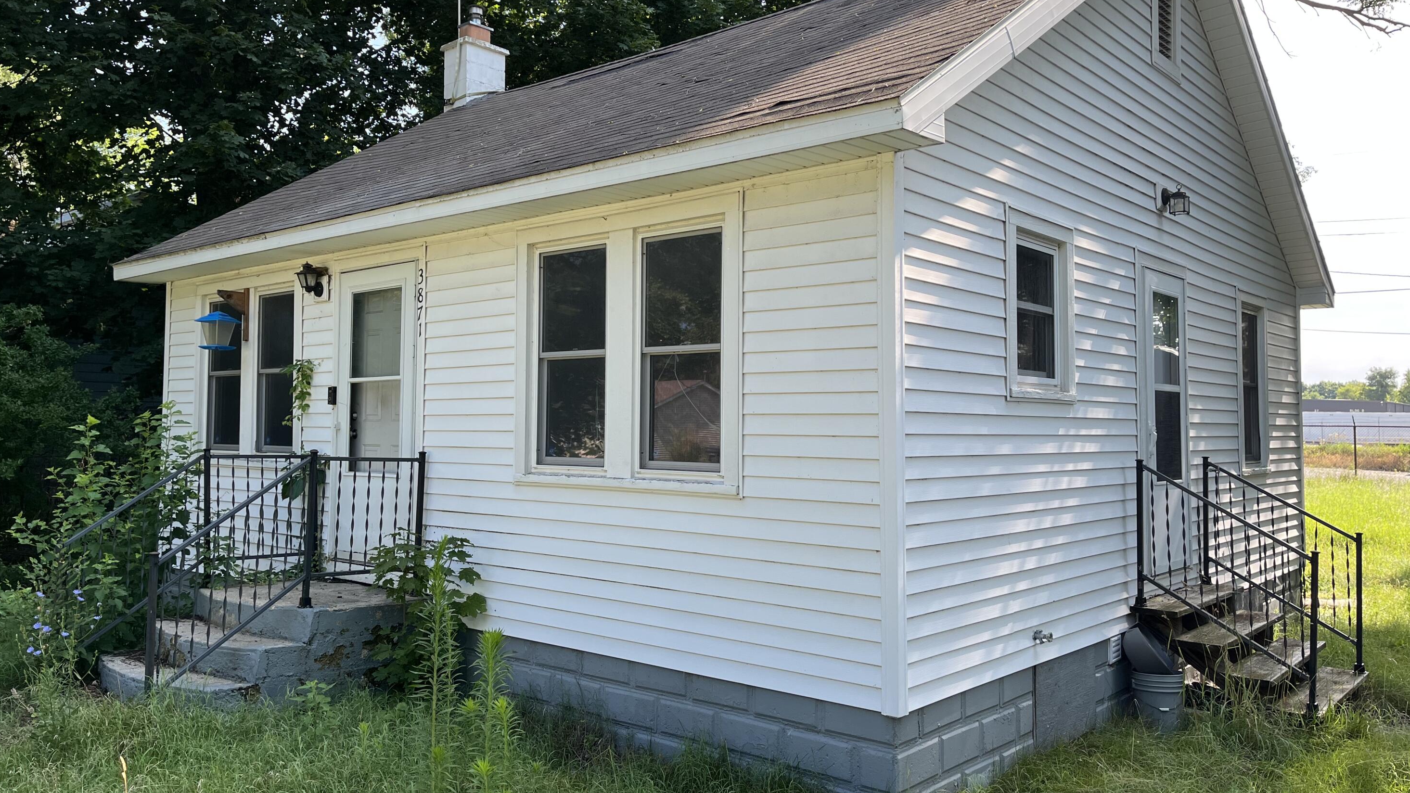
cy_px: 360
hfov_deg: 66.1
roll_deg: -0.1
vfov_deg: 40.1
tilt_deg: +3.9
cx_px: 702
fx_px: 1084
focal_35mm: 29
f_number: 1.6
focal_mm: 5.1
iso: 50
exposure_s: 1/705
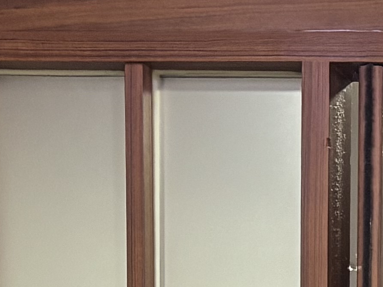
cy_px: 821
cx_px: 675
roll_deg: -1.7
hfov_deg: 11.1
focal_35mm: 166
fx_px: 1836
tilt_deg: -8.0
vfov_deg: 7.9
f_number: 1.6
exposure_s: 1/60
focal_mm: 5.96
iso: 320
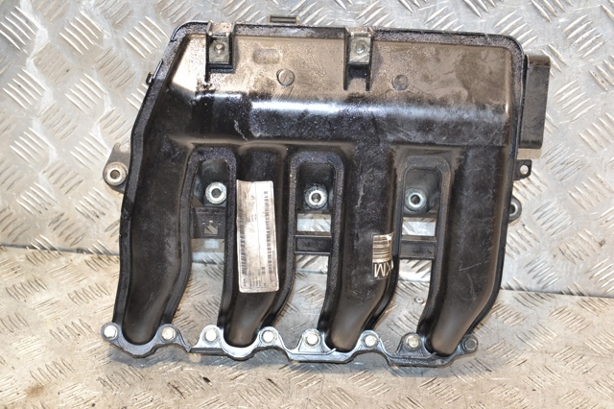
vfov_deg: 21.5
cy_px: 204
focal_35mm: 63
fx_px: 1074
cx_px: 307
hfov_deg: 31.9
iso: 800
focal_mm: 42
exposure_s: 1/60
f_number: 4.8
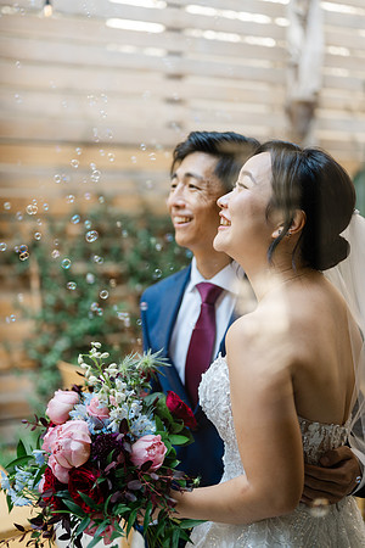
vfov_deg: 39.6
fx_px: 760
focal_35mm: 50
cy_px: 274
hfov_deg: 27.0
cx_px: 182
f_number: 1.8
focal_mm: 50
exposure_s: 1/125
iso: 80
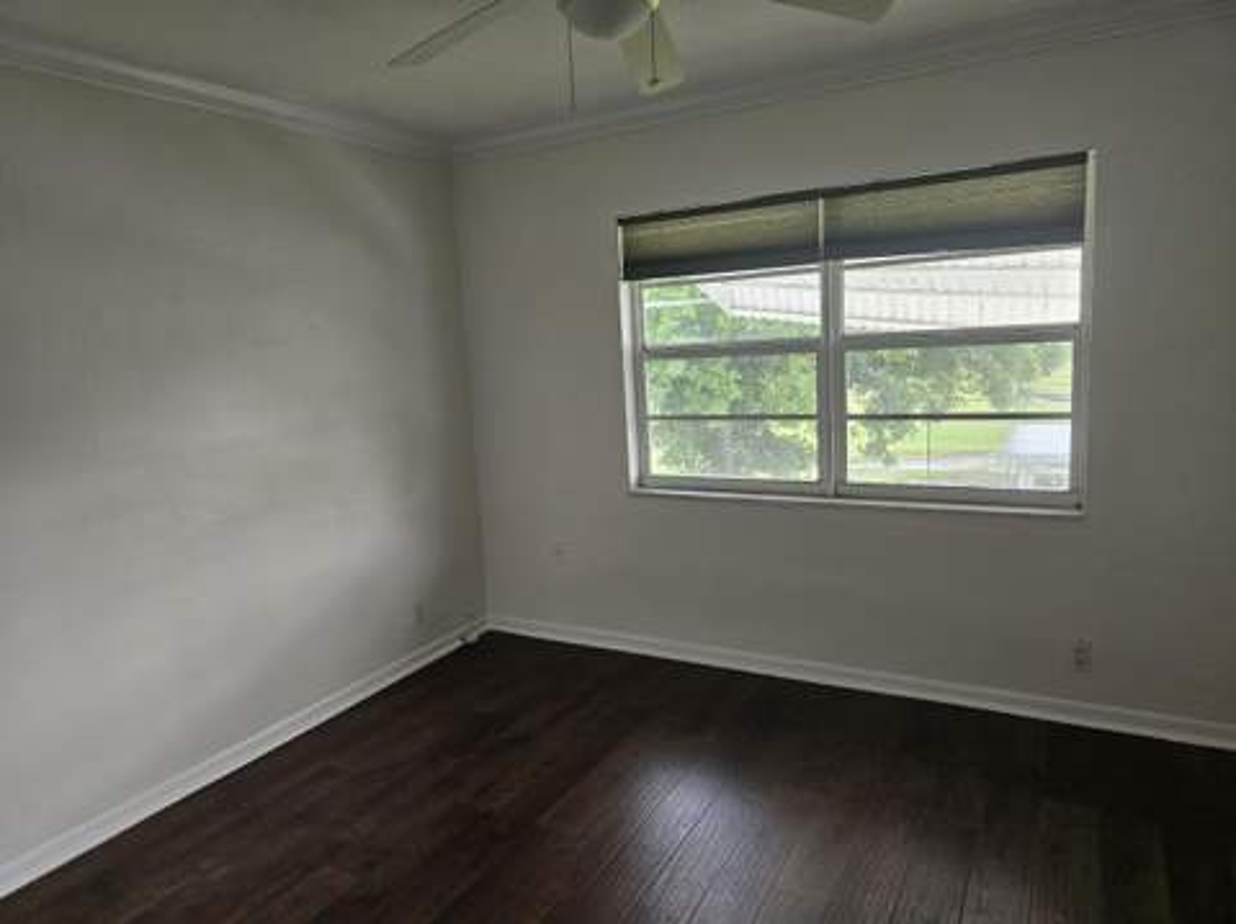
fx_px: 820
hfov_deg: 74.0
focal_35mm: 23
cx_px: 618
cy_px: 462
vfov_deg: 58.8
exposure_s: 1/170
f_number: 1.7
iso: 320
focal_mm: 6.3
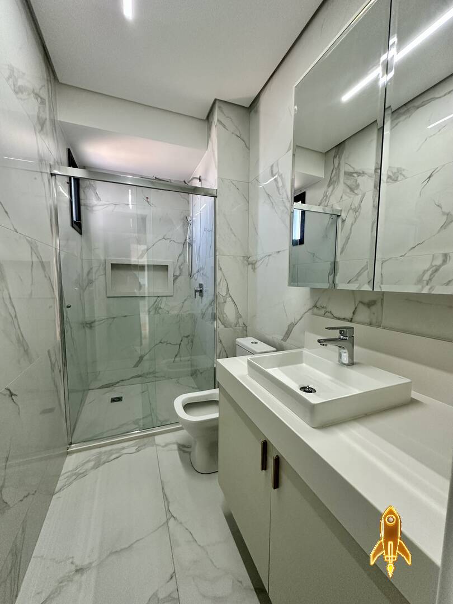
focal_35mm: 14
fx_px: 244
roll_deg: -1.2
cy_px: 302
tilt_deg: -4.2
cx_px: 226
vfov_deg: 102.1
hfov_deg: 85.7
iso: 250
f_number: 2.2
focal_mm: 2.22
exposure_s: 1/120
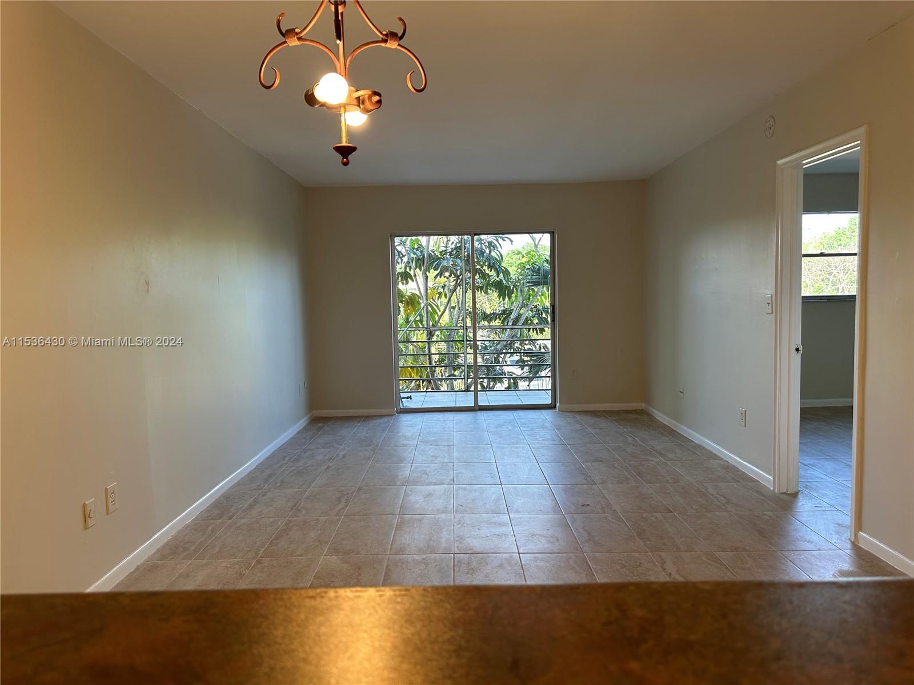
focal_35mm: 24
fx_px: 634
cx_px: 457
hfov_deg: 71.6
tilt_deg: -4.9
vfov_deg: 56.8
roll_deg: +1.4
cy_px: 342
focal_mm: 6.86
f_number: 1.78
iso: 100
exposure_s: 1/130
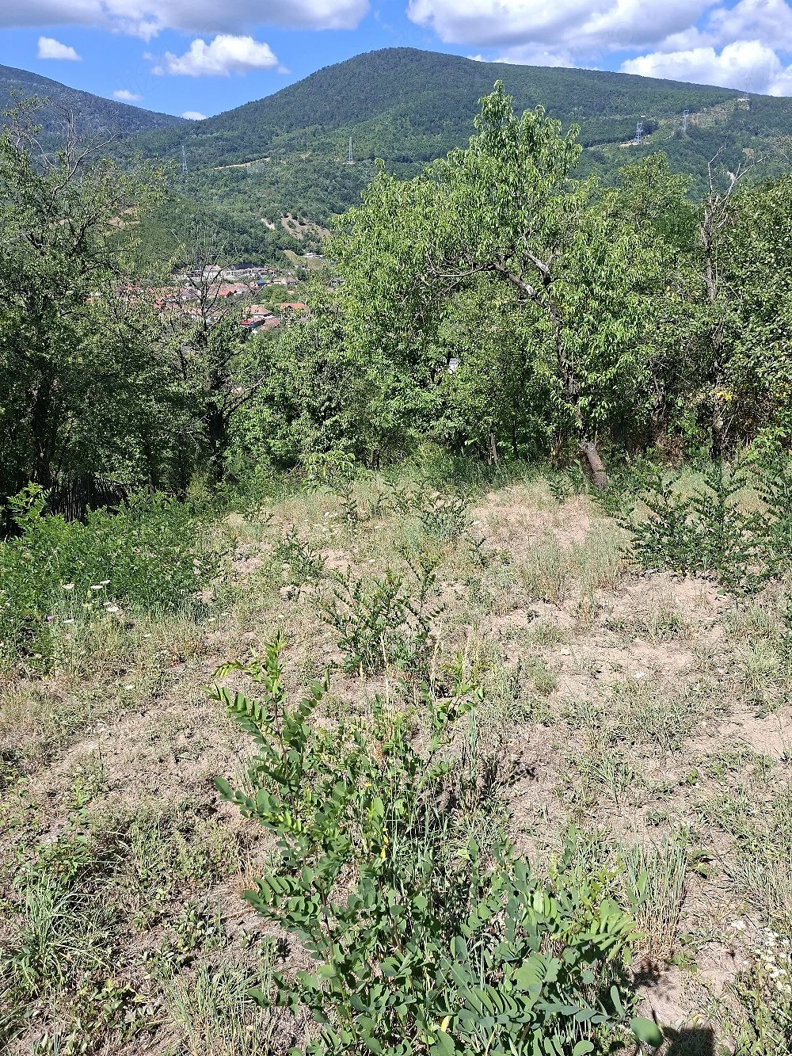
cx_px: 396
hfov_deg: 58.9
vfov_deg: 73.9
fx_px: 702
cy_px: 528
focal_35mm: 23
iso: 50
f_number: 1.8
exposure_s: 1/1429
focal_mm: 5.54
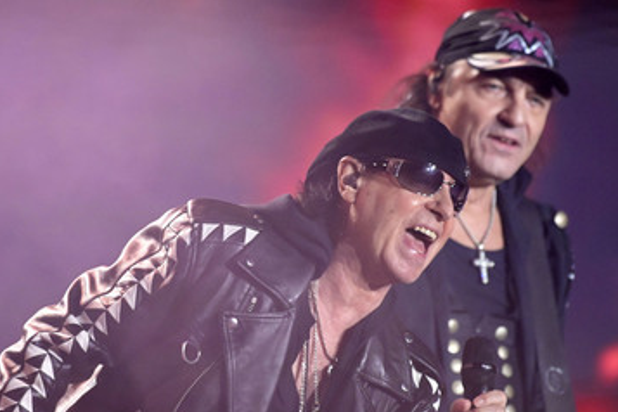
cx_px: 304
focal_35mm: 530
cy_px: 246
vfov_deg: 2.6
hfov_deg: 3.9
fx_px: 9098
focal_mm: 420
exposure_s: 1/640
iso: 12800
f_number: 5.6
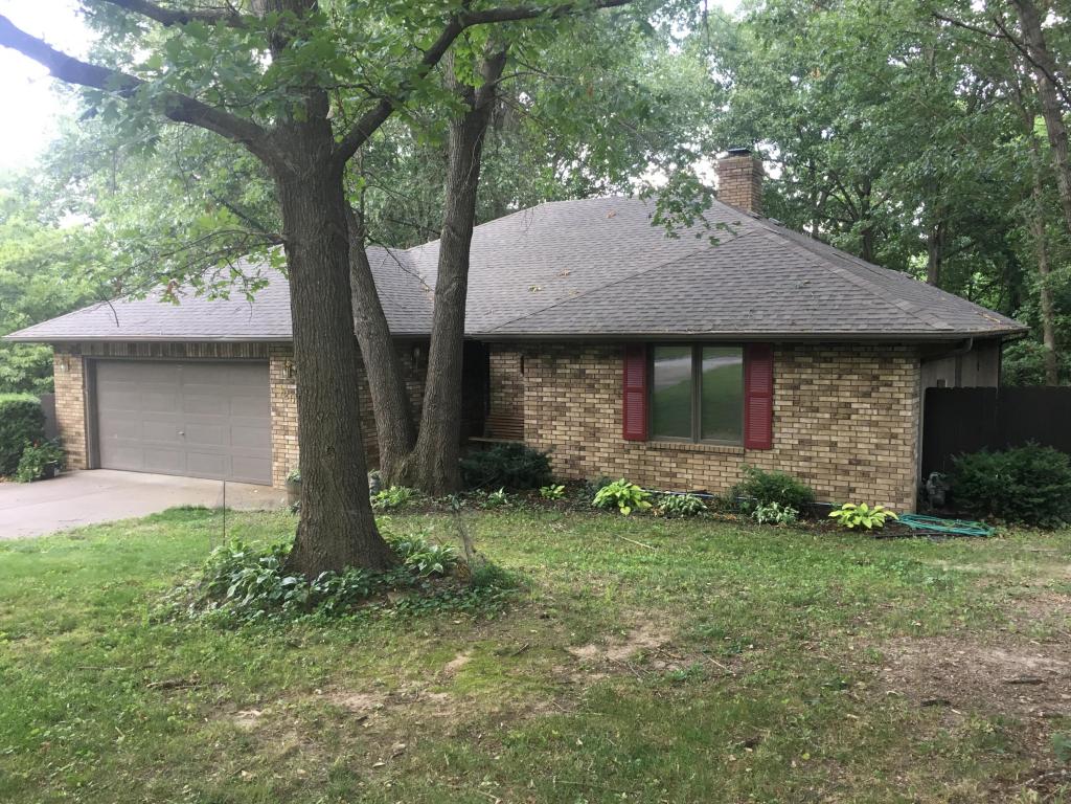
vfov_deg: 48.2
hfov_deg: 61.7
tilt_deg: -2.7
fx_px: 897
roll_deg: -0.8
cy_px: 402
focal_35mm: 29
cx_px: 536
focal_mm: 4.15
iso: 25
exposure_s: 1/30
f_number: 2.2
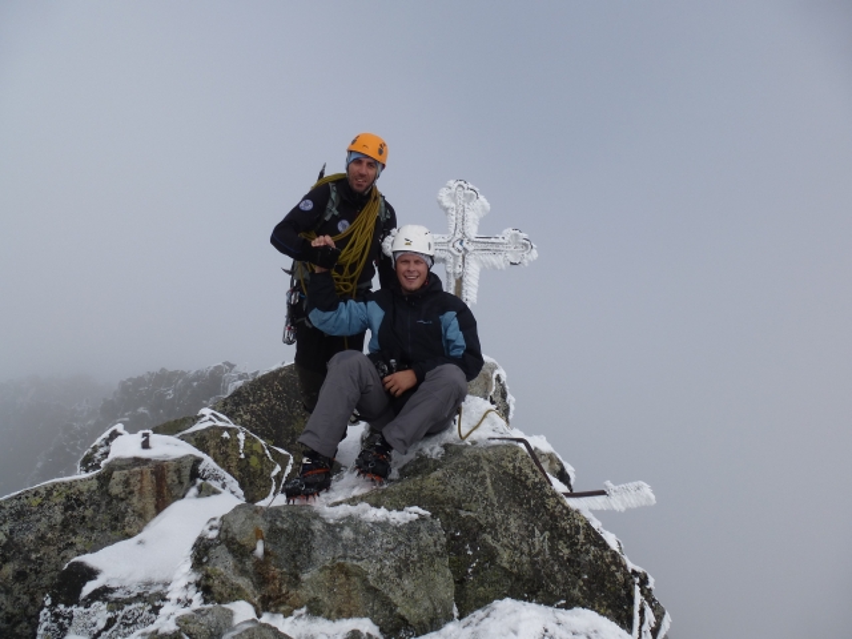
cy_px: 320
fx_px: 591
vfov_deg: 56.8
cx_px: 426
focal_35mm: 24
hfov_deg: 71.6
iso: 100
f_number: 4
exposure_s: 1/1600
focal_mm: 4.3
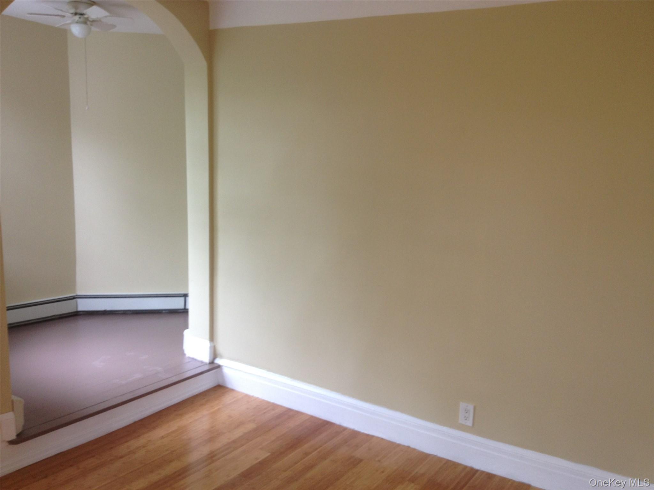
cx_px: 327
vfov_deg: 40.7
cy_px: 245
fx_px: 661
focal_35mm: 35
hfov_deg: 52.6
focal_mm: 4.28
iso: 50
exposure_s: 1/20
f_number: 2.4
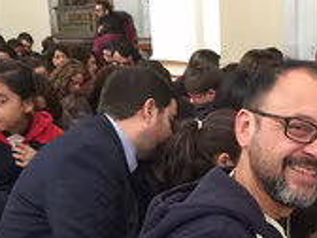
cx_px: 291
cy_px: 219
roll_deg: +0.6
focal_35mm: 69
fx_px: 632
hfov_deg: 27.1
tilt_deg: -15.2
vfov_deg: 20.8
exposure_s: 1/10
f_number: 2.2
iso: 100
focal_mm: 4.15
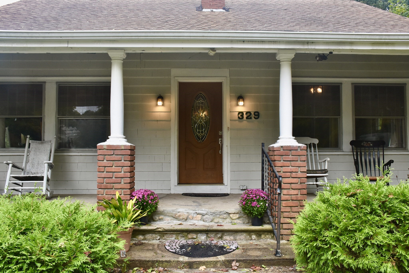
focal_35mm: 33
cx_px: 204
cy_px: 136
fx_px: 375
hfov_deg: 57.2
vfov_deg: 40.0
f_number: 8
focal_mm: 22
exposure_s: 1/250
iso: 800
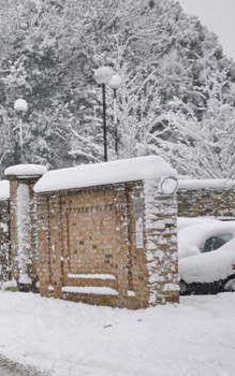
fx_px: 1771
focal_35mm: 173
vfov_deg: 12.1
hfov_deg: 7.5
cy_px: 193
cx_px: -96
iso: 640
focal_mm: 62
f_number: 7.1
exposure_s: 1/200
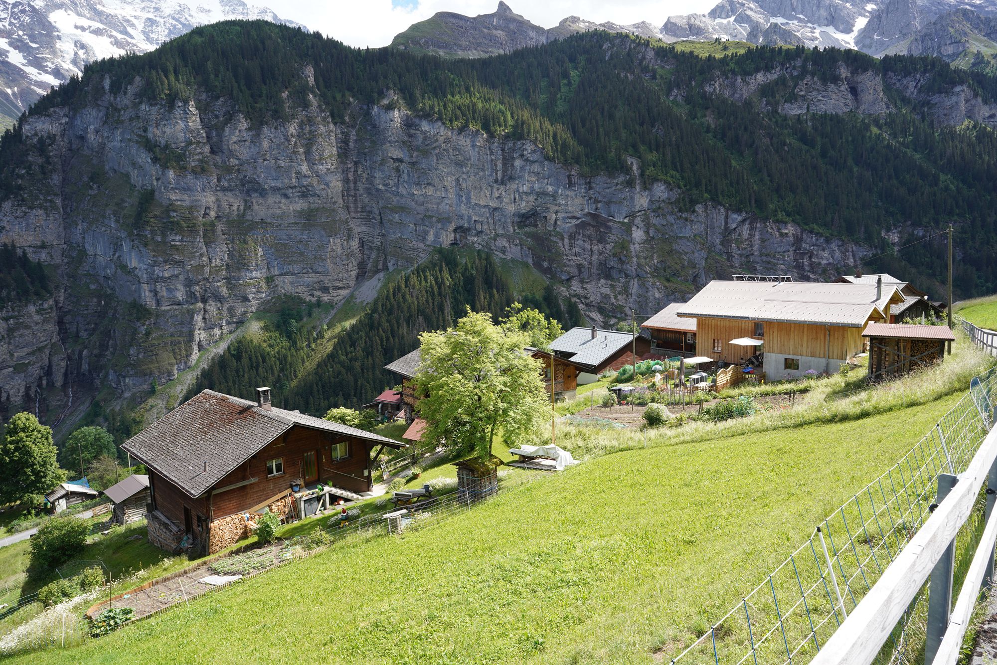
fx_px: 665
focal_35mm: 24
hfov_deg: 73.7
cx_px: 498
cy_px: 332
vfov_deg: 53.1
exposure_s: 1/100
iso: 100
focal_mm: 24
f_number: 8
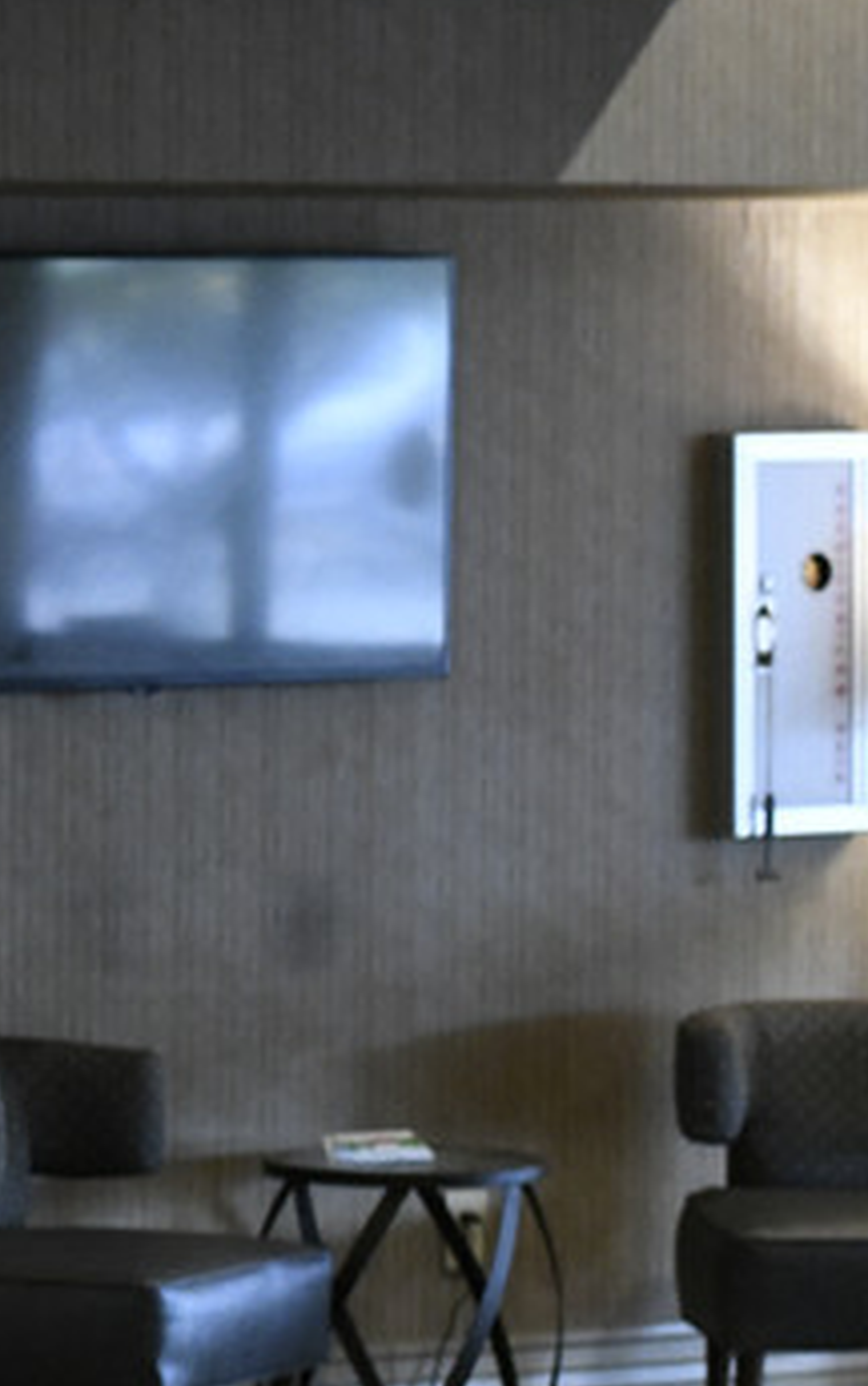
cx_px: -1222
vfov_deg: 11.8
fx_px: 6691
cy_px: 1004
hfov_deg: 7.0
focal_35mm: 177
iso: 8000
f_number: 2.8
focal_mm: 50
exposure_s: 1/200
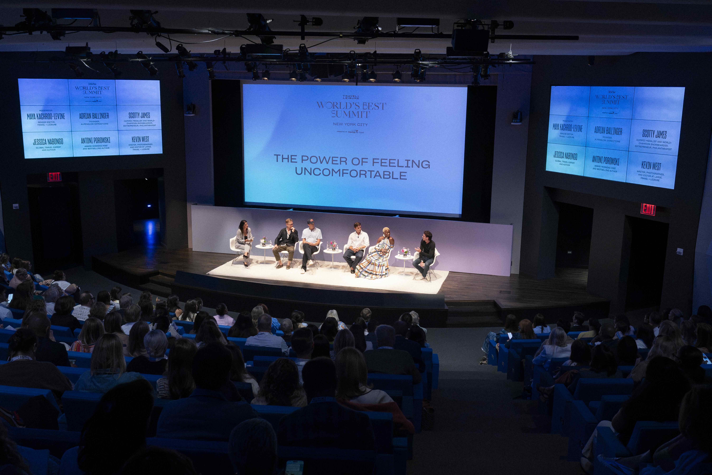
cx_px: 356
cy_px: 238
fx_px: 692
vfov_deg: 37.9
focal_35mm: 35
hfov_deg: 54.4
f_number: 10
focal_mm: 35
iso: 10000
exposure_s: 1/125
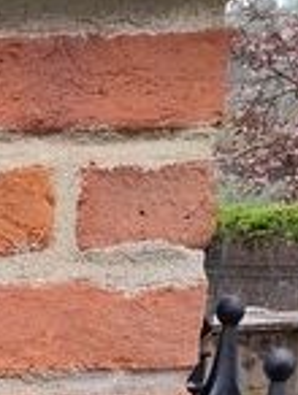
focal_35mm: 126
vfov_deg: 13.4
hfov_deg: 10.4
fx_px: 1442
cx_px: -377
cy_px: 790
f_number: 1.8
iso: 152
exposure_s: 1/200
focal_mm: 5.56
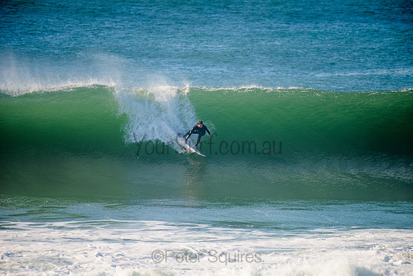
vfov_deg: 2.8
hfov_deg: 4.1
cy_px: 138
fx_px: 5737
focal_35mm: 500
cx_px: 206
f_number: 5.6
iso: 250
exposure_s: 1/1600
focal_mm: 500
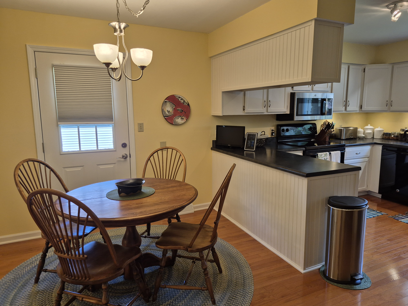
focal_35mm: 23
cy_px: 153
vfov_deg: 58.9
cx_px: 204
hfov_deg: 73.9
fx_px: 271
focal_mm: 5.4
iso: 160
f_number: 1.8
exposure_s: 1/120
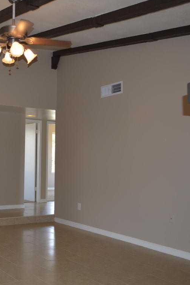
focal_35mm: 41
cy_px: 141
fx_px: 324
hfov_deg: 31.5
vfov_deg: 47.4
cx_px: 29
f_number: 3.5
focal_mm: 18
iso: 100
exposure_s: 1/40
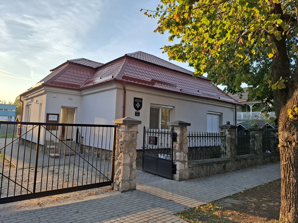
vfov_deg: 58.9
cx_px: 149
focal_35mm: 23
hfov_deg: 73.9
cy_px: 112
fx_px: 198
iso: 50
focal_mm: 5.54
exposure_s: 1/362
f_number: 1.8
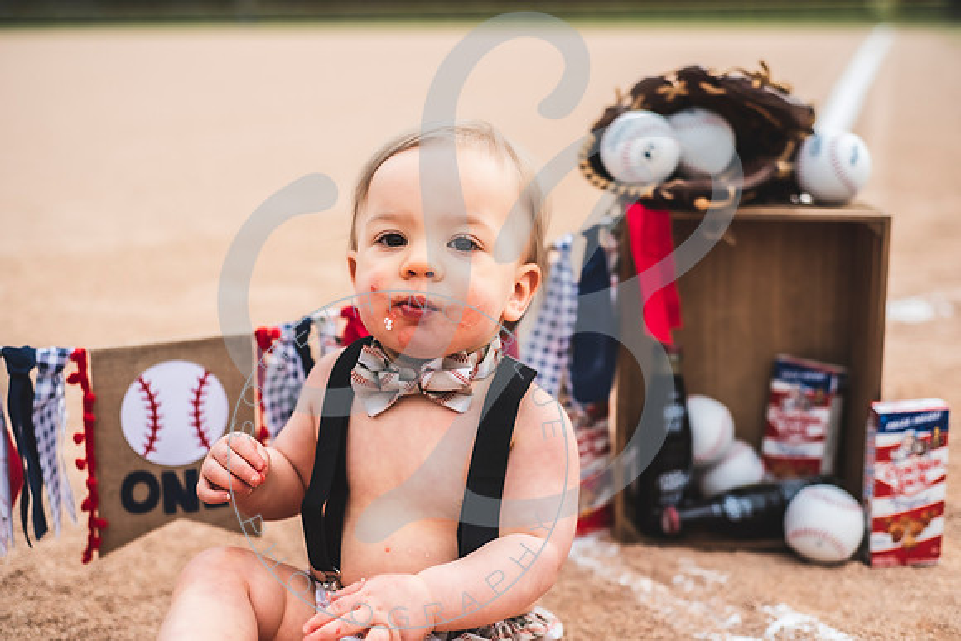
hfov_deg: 39.6
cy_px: 320
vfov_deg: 27.0
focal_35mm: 50
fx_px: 1335
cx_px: 480
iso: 100
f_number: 2.8
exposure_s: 1/400
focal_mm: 50
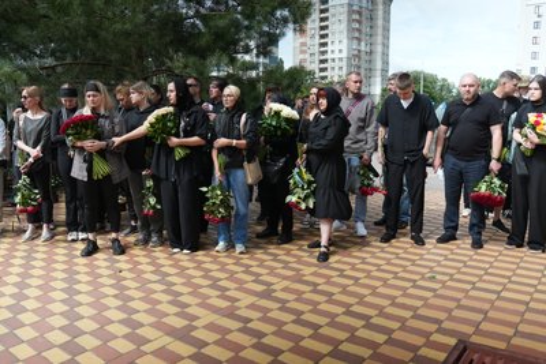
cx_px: 273
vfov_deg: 46.4
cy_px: 182
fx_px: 425
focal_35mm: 28
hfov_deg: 65.5
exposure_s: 1/250
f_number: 2.8
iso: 3200
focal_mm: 28
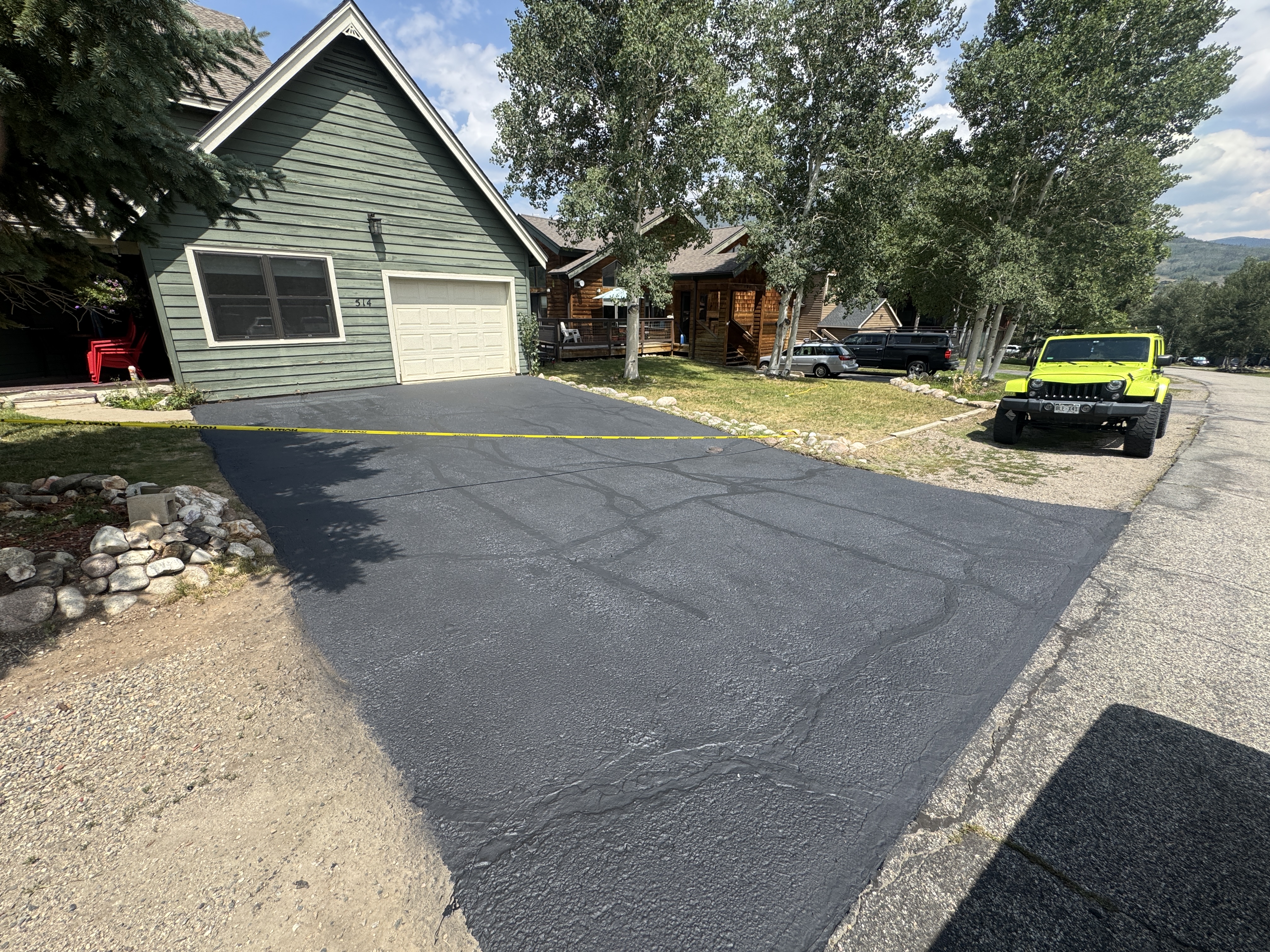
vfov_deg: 85.7
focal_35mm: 14
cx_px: 635
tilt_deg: -19.1
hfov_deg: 102.1
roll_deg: -0.2
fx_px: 514
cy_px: 476
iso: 50
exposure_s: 1/1143
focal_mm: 2.22
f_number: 2.2
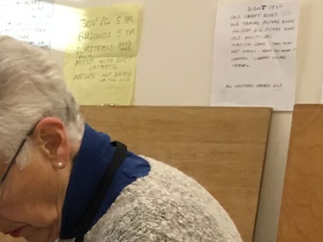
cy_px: 394
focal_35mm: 135
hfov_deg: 12.9
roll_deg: +1.0
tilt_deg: -13.4
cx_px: -301
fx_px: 1259
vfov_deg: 10.5
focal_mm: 4.15
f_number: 2.2
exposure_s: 1/30
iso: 100
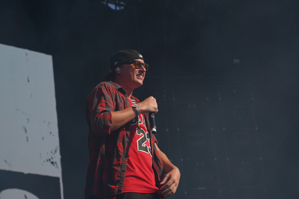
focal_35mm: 105
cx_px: 150
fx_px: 872
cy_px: 100
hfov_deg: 19.5
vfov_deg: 13.0
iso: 100
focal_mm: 105
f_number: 8
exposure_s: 1/500
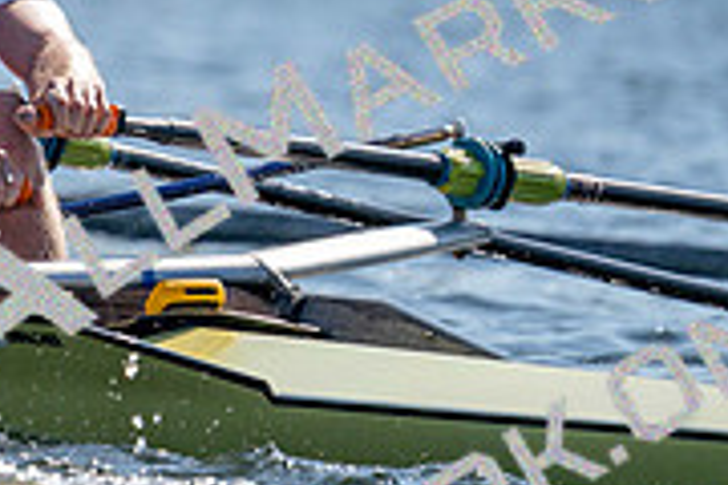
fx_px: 32191
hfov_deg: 1.3
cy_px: 30
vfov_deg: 0.9
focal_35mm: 1592
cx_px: -413
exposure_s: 1/1600
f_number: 6.3
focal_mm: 493
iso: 250
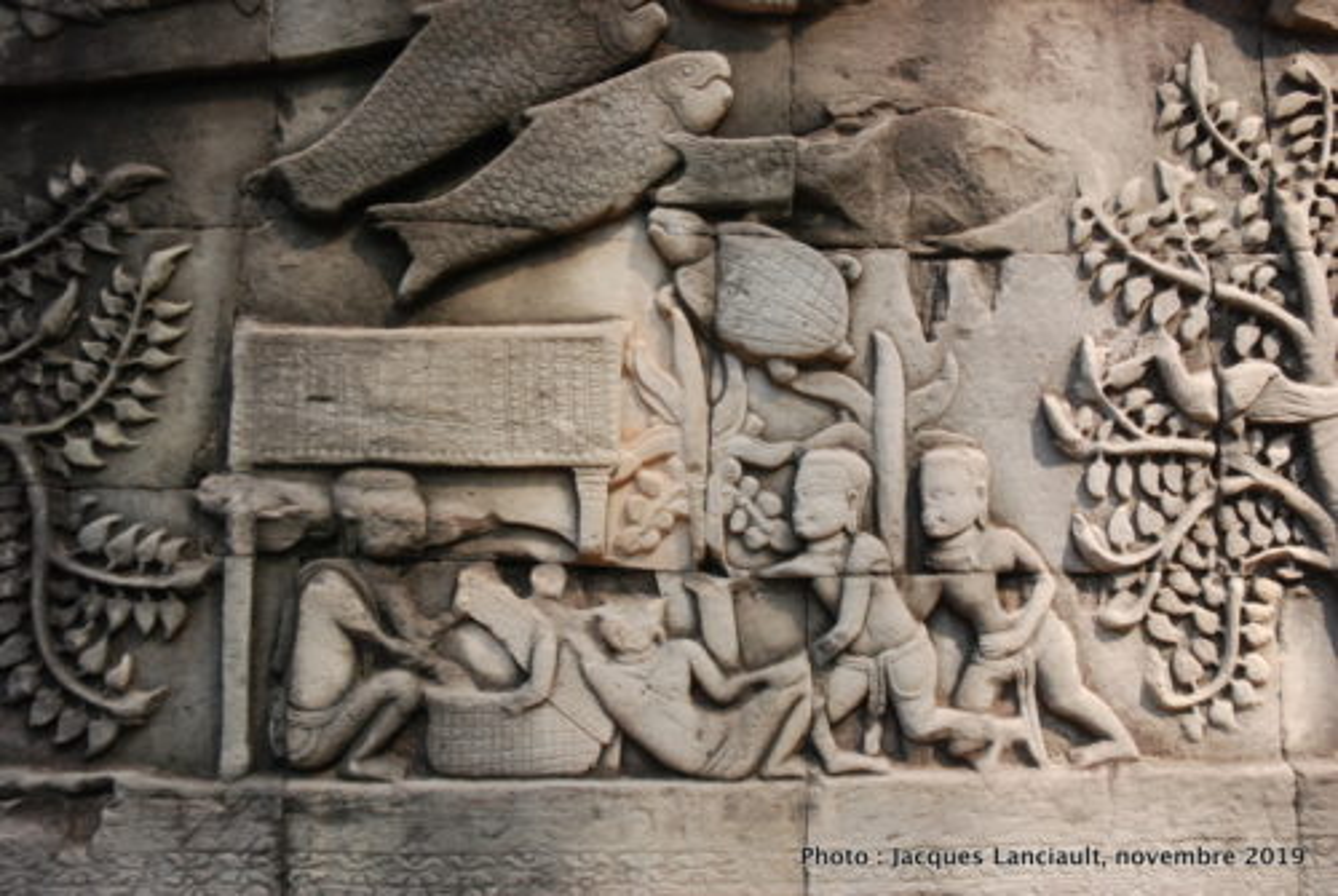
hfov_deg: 51.2
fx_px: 1396
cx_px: 669
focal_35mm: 38
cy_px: 448
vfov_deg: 35.6
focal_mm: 25
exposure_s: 1/250
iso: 800
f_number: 8
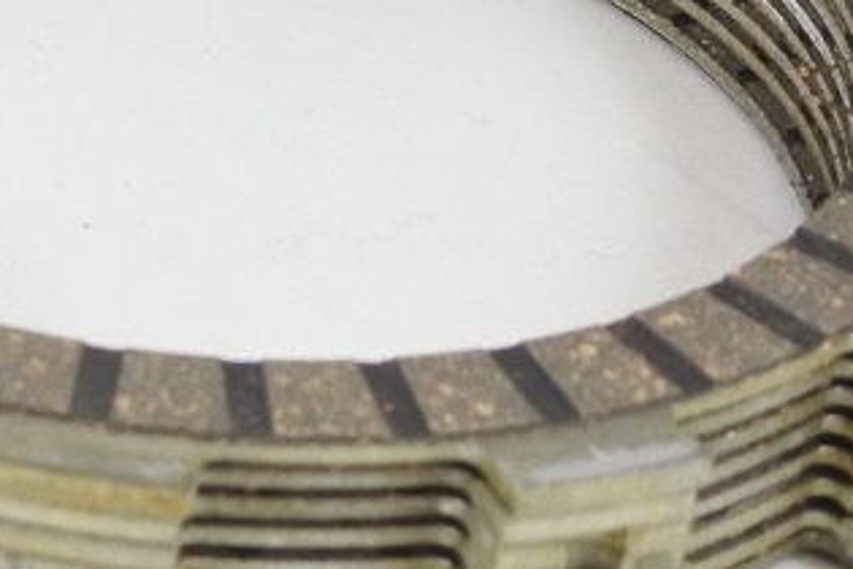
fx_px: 4241
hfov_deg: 10.7
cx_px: -718
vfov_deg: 7.4
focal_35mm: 179
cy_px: -606
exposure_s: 1/125
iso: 560
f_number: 3.8
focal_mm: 12.6
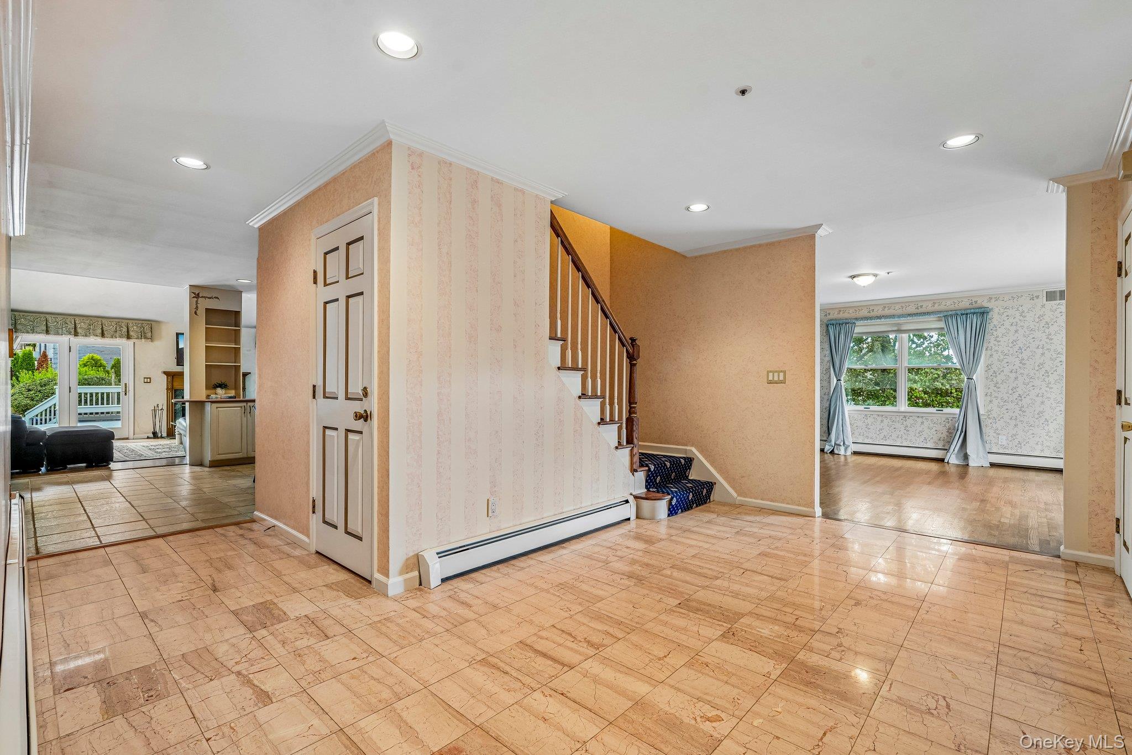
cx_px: 566
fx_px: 503
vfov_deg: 73.7
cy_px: 378
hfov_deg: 96.7
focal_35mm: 16
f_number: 8
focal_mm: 16
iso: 400
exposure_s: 1/15
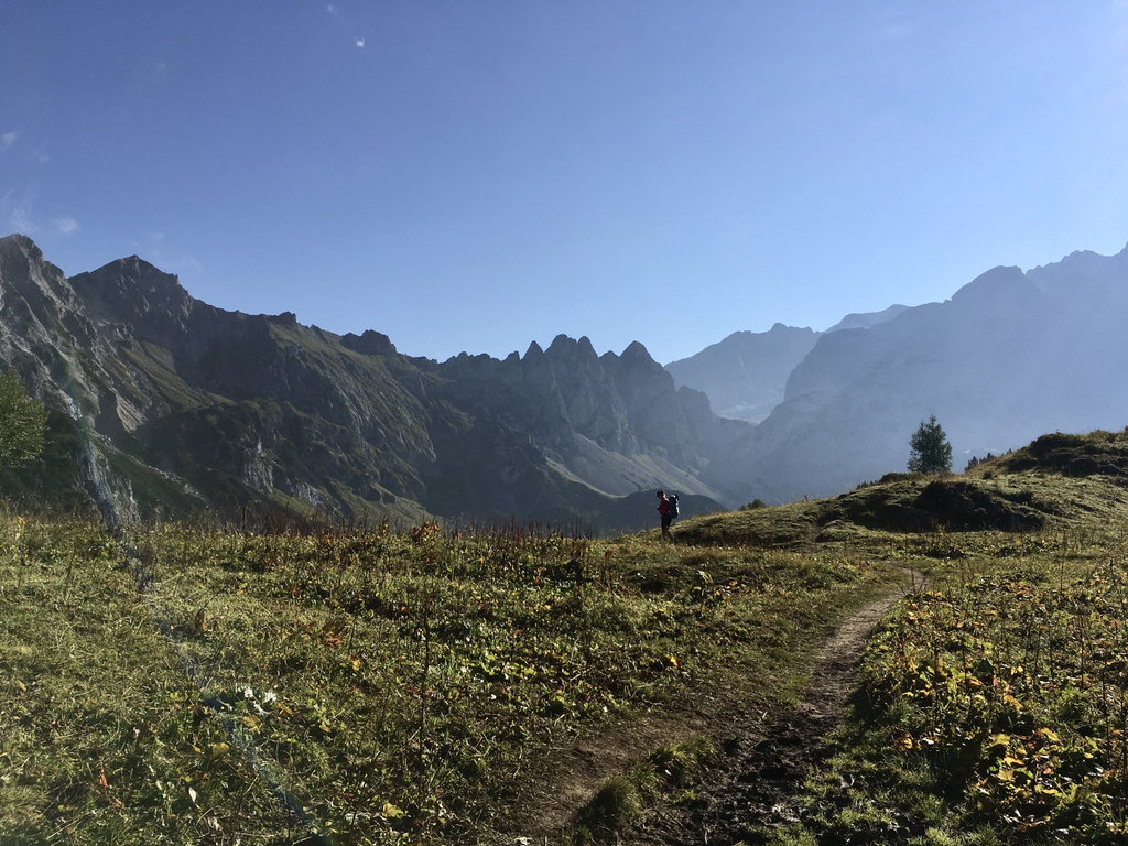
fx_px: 945
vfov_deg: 48.2
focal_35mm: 29
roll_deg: +2.1
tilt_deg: +2.5
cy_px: 423
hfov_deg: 61.7
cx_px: 564
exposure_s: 1/2747
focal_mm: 4.15
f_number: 2.2
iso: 25
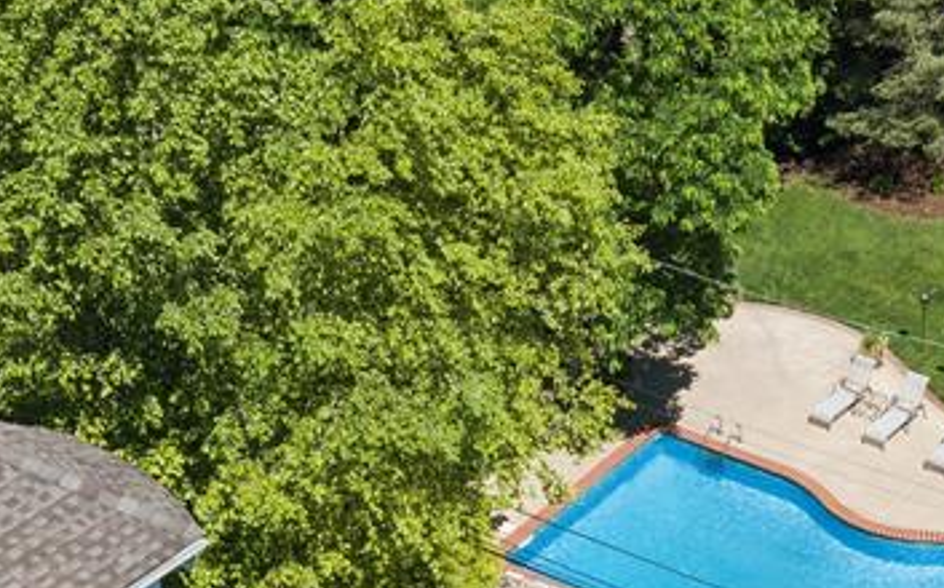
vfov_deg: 16.0
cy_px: 571
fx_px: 2057
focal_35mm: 80
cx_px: 719
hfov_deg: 25.5
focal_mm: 4.7
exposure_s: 1/1200
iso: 100
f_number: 2.2
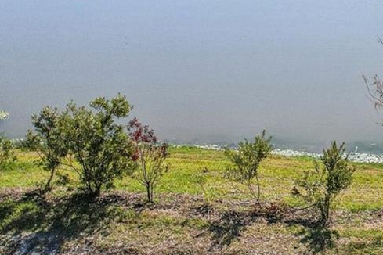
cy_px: -31
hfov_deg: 24.7
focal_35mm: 72
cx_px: 490
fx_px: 766
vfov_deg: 18.2
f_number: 2.8
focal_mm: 8.4
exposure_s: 1/4000
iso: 140
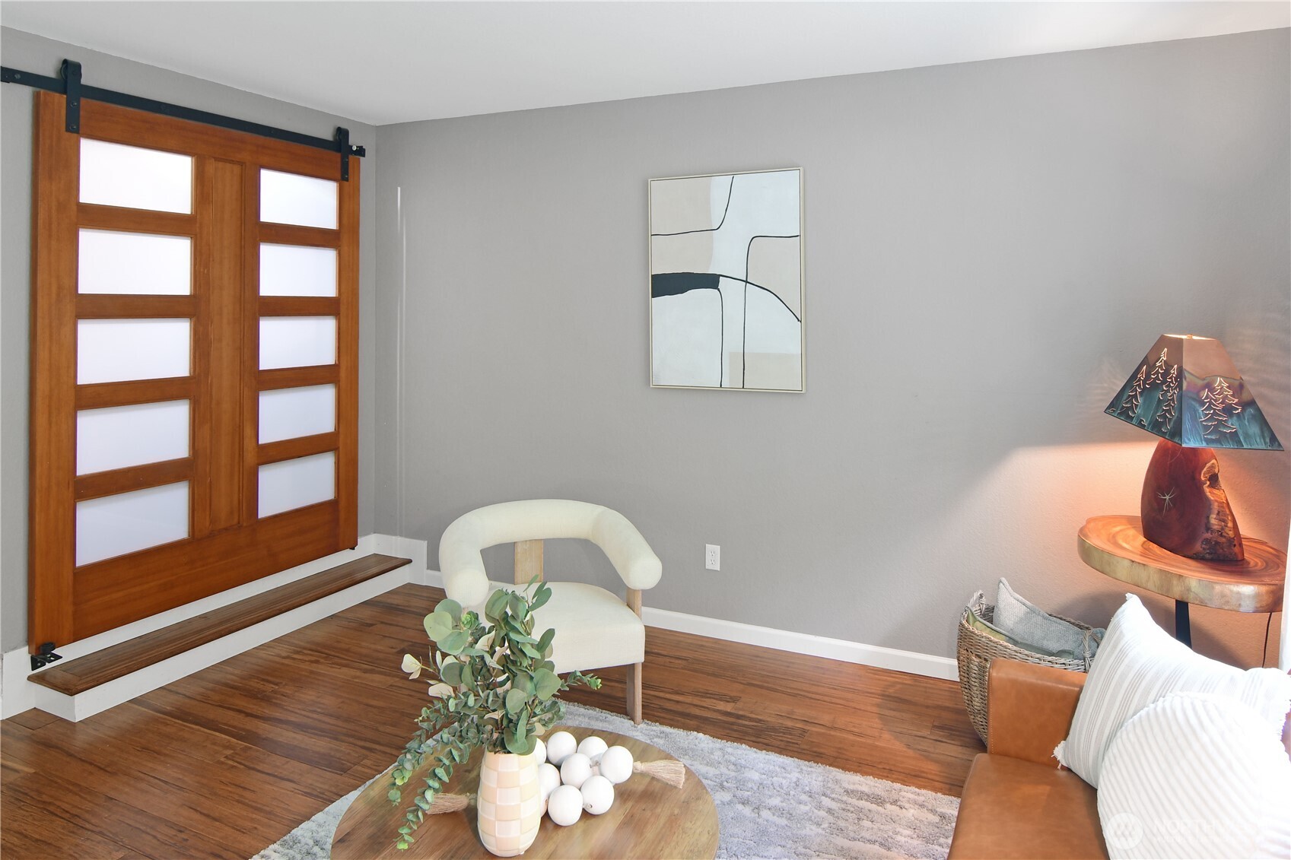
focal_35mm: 21
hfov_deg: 81.2
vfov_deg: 59.5
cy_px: 430
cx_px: 646
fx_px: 753
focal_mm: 14
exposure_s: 5
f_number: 11
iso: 125
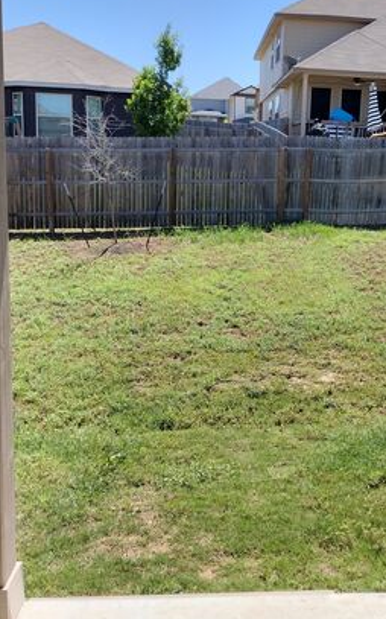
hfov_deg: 28.2
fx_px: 758
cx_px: 289
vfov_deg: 44.4
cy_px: 294
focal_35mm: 45
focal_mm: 4.71
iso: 100
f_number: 1.7
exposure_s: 1/2349
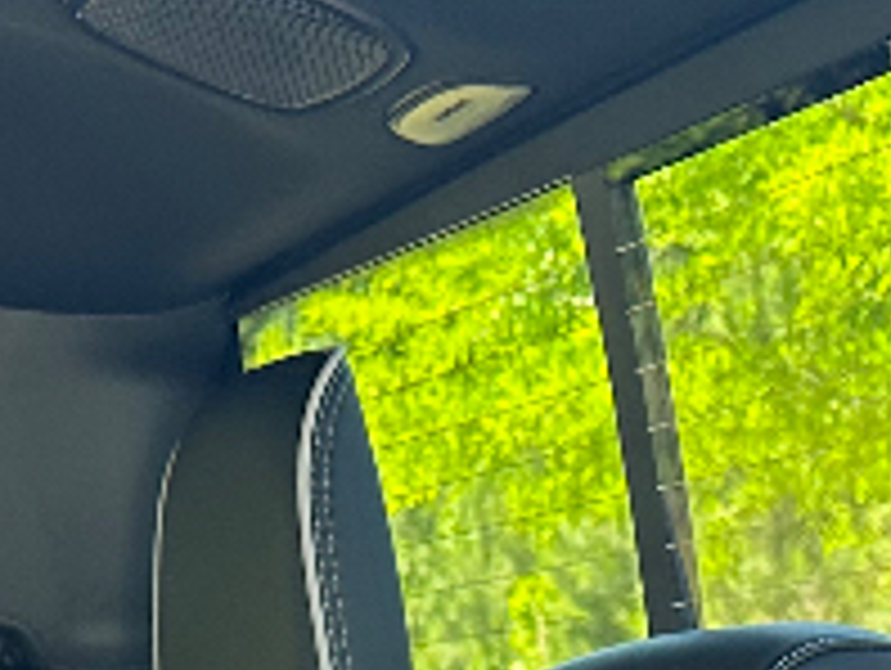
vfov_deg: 10.3
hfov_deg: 15.8
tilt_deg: -13.1
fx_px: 3196
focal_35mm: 124
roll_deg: +2.3
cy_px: 1646
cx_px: 194
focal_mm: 6.86
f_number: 1.78
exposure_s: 1/121
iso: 160
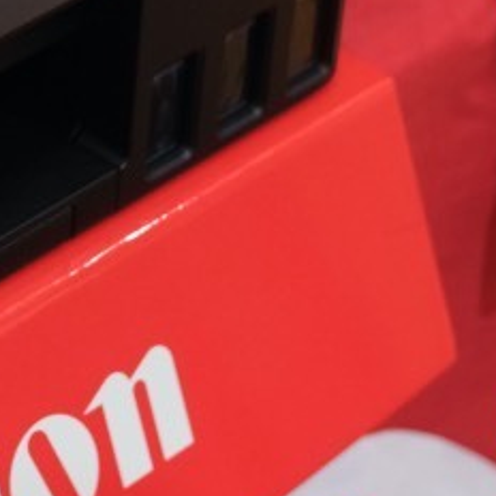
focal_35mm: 194
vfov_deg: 8.9
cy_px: -135
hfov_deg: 8.9
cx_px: -128
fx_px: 3145
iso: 1600
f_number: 2.8
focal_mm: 35
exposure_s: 1/52
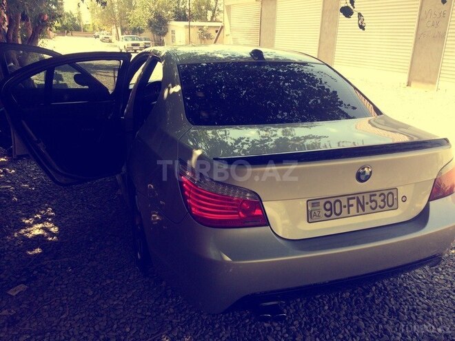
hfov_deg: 61.7
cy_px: 170
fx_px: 381
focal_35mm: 29
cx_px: 228
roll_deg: -1.0
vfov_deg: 48.2
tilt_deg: -20.2
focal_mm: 4.15
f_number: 2.2
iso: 32
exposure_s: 1/451
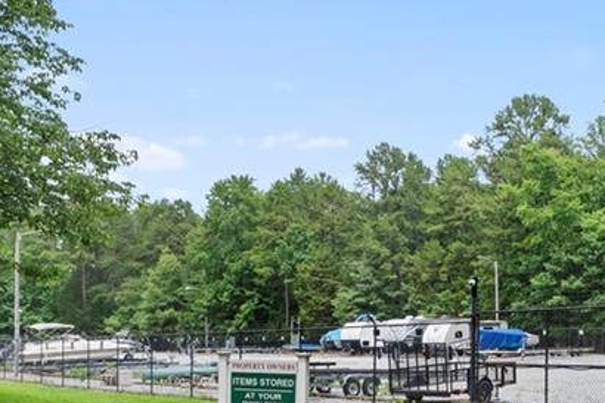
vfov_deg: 26.1
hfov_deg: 38.6
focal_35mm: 51
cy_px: 326
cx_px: 412
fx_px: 850
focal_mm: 13.5
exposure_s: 1/80
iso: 250
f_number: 10
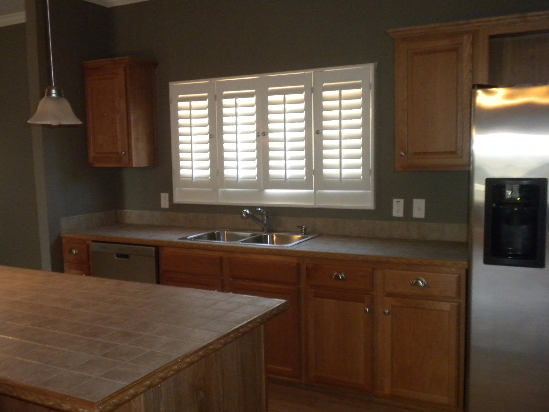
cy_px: 206
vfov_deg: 38.7
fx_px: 587
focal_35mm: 37
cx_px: 274
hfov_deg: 50.1
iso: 400
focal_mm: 6.6
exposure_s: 1/30
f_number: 3.5
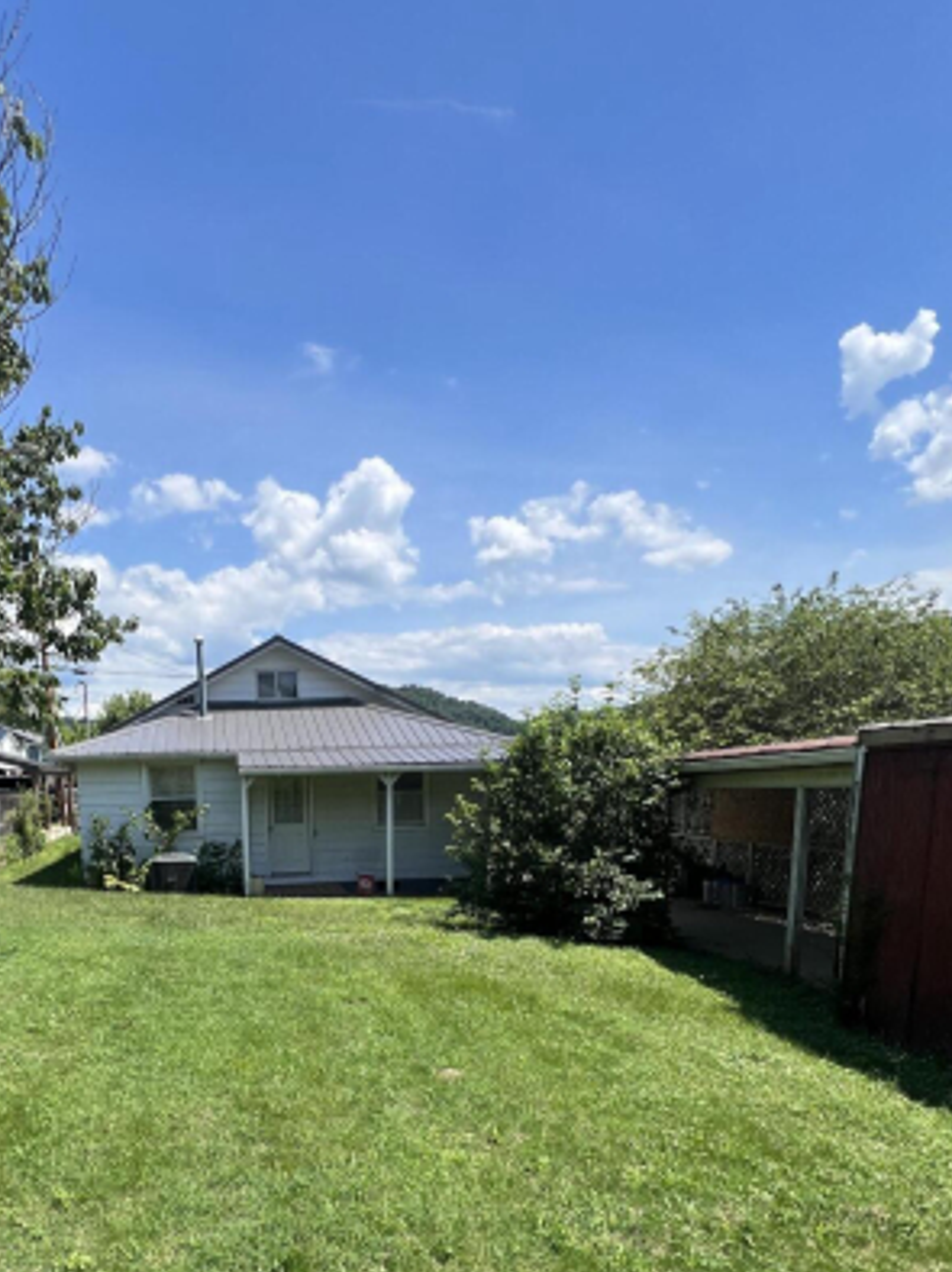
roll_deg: +1.2
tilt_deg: -8.8
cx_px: 297
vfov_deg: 71.8
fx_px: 808
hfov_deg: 59.2
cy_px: 935
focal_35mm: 22
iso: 32
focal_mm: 1.57
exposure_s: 1/1488
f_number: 1.8
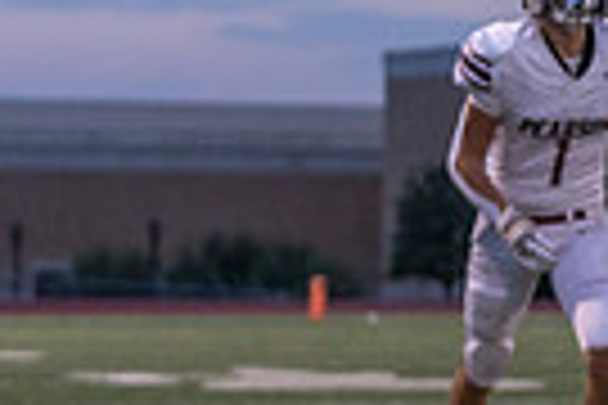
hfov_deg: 6.5
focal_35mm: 310
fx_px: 5235
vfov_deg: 4.4
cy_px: 101
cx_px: 1108
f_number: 2.8
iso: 2000
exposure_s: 1/1250
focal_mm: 72
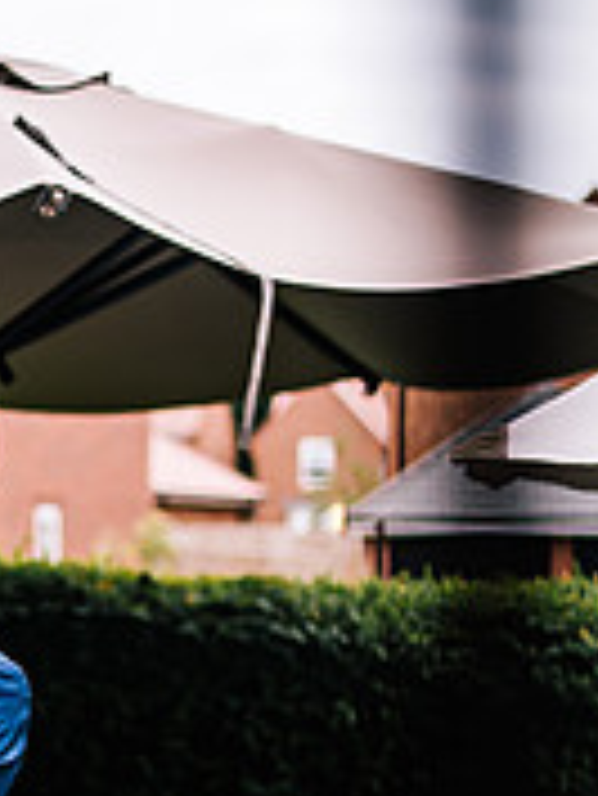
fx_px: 2669
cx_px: -124
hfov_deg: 12.5
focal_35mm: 116
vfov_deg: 16.8
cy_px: 653
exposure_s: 1/2000
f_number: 1.6
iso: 100
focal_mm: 35
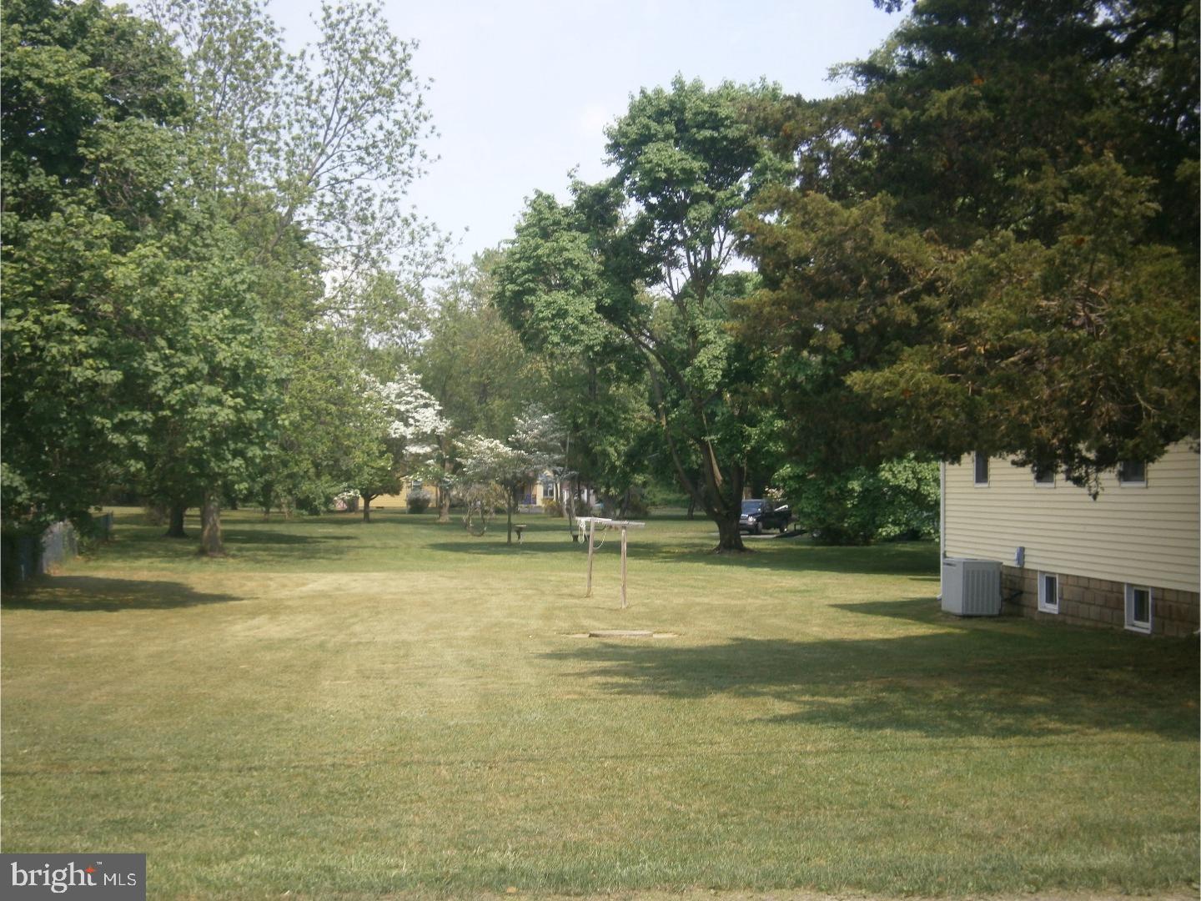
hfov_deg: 40.4
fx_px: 1631
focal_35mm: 47
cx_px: 600
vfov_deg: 30.9
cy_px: 450
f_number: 9.7
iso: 80
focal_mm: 8.3
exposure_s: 1/60
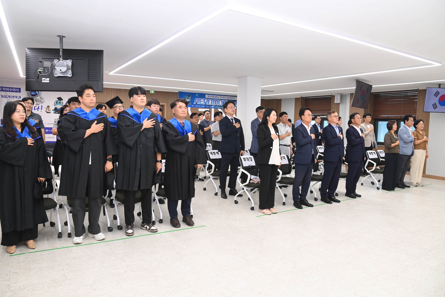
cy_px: 148
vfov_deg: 53.1
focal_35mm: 24
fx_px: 297
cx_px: 222
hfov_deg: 73.7
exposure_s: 1/250
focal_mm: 24
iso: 2000
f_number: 6.3
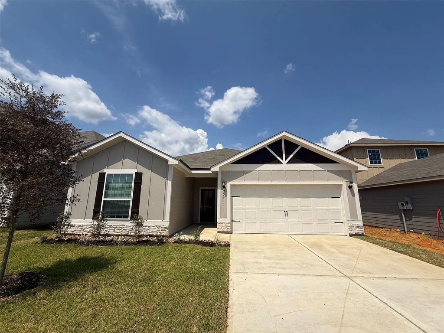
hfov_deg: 102.1
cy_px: 166
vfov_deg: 85.7
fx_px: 180
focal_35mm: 14
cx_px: 222
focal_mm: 2.22
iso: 50
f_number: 2.2
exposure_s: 1/4762
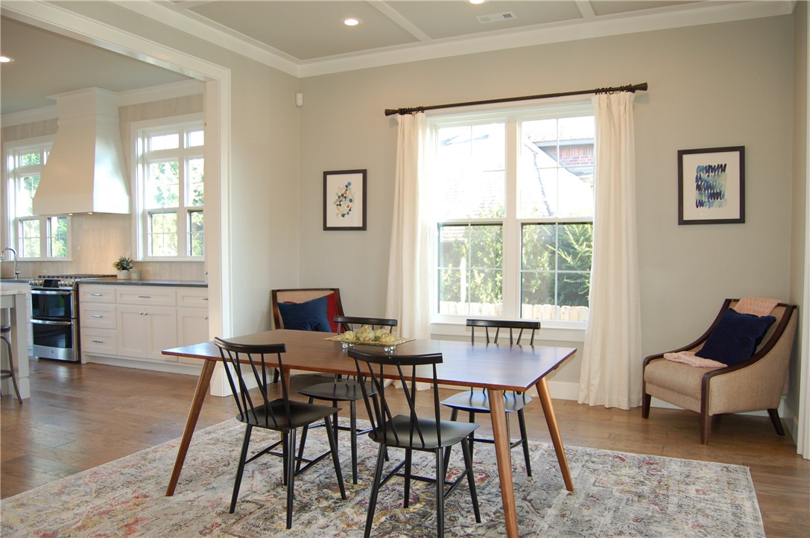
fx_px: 607
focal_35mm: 27
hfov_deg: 67.4
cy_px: 269
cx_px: 405
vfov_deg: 47.8
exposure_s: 1/60
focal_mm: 18
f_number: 3.5
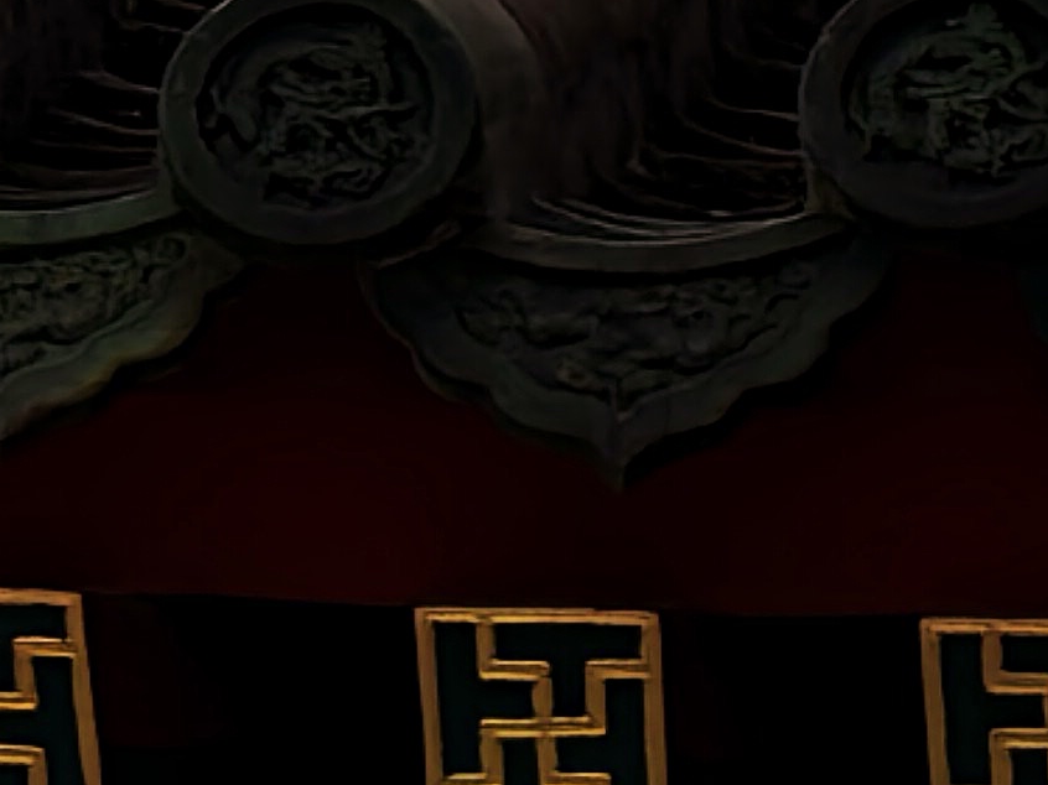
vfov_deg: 1.6
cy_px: -958
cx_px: -2468
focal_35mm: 906
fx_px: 27421
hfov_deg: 2.2
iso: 100
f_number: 2.4
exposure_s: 1/5747
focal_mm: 24.13
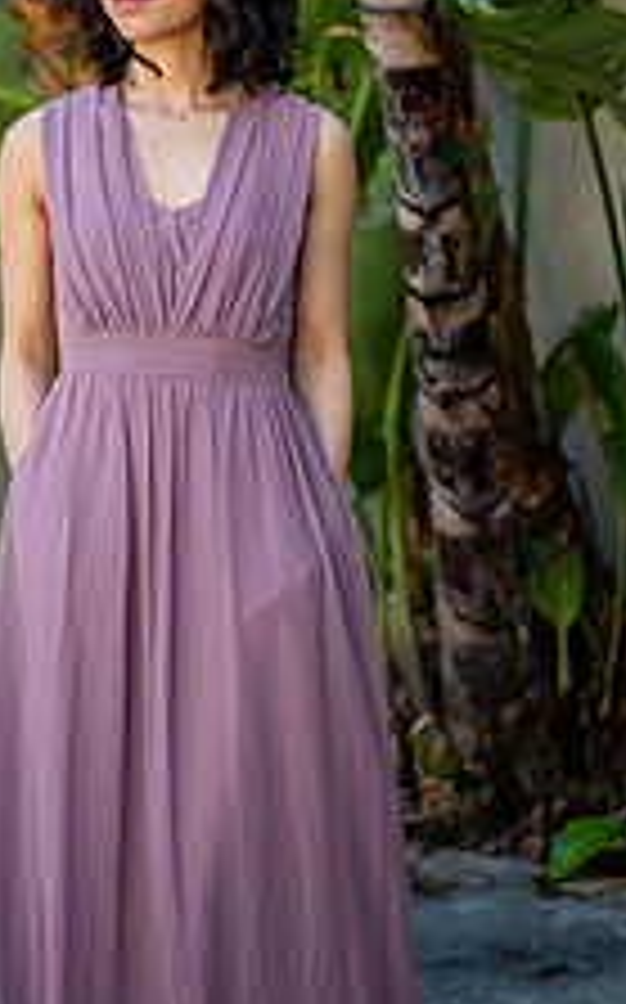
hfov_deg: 12.6
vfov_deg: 20.2
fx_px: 2817
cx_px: 162
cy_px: 342
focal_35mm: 103
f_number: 1.4
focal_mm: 50
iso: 100
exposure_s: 1/1000
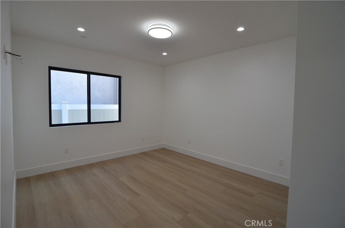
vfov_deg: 71.8
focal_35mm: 16
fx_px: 158
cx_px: 172
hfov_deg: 95.1
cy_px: 114
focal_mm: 11
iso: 400
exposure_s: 1/125
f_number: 5.6
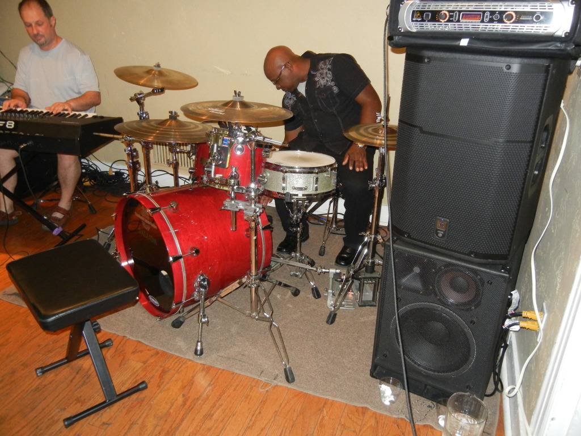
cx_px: 290
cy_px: 218
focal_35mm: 30
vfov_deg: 46.8
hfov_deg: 60.0
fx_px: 504
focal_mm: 5.4
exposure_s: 1/30
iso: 458
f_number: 3.5
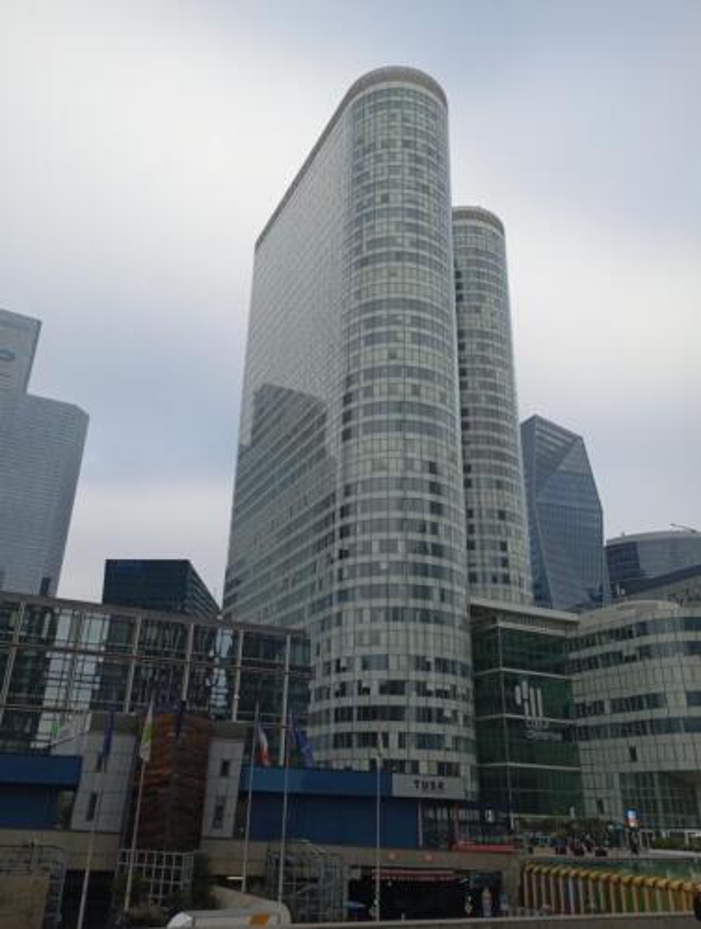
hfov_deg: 49.9
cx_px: 350
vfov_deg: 63.3
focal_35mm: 28
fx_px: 753
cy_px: 464
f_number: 1.8
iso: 101
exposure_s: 1/348
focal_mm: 4.27
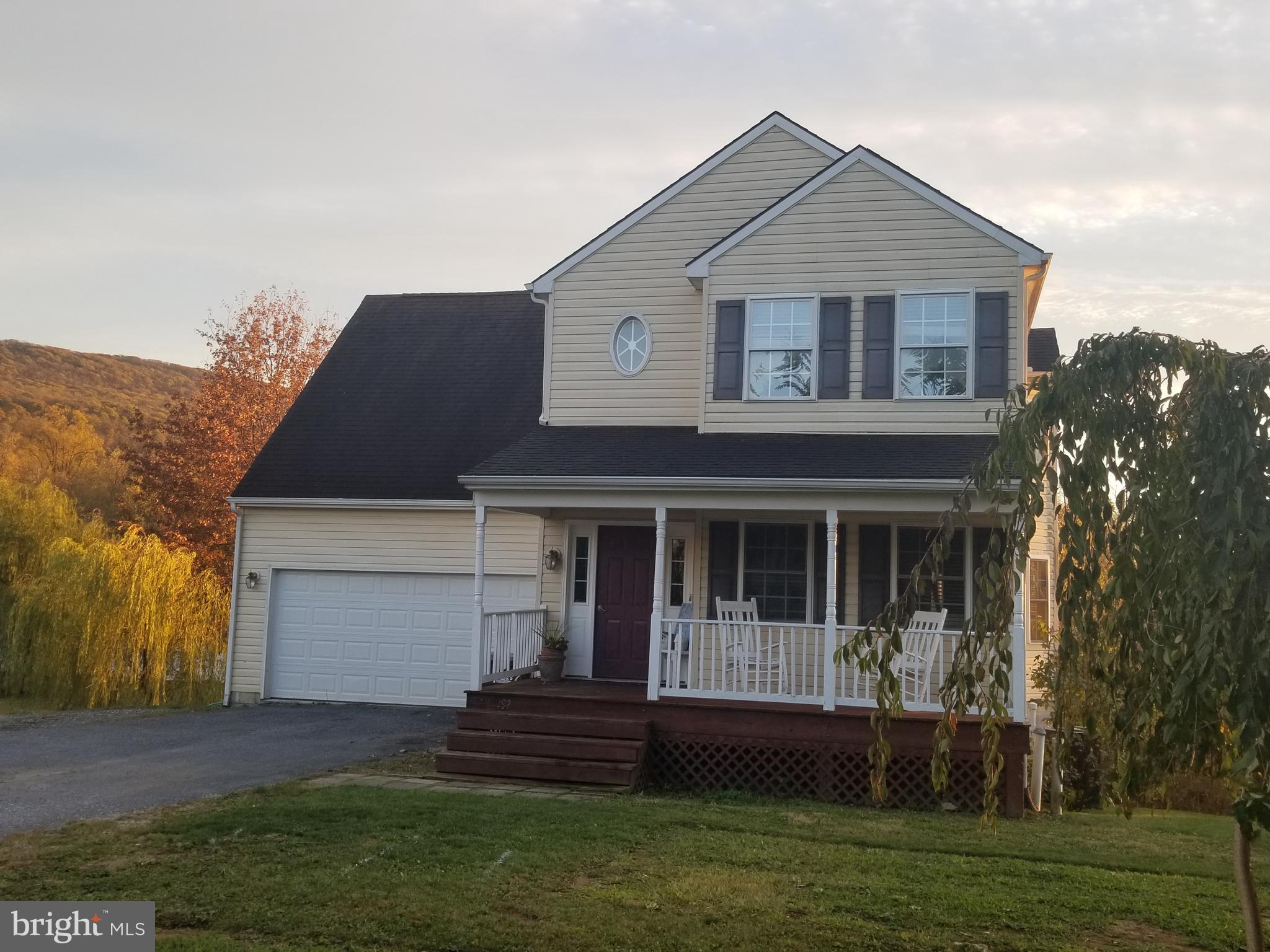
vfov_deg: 53.1
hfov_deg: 67.3
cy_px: 476
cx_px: 635
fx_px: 954
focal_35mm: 26
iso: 50
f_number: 1.7
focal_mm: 4.25
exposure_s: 1/233
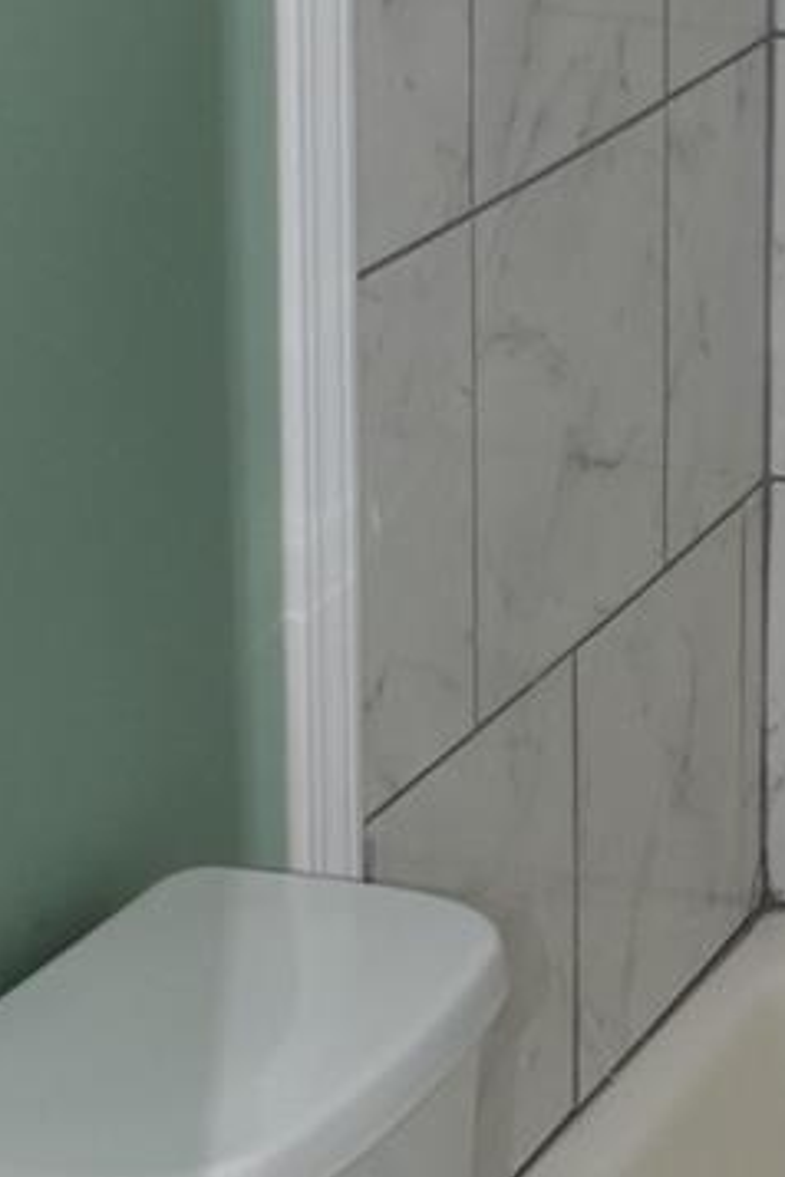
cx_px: 1517
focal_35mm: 142
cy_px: 201
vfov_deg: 14.4
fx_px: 4644
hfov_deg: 9.1
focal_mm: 22
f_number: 5.6
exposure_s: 1/125
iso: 500
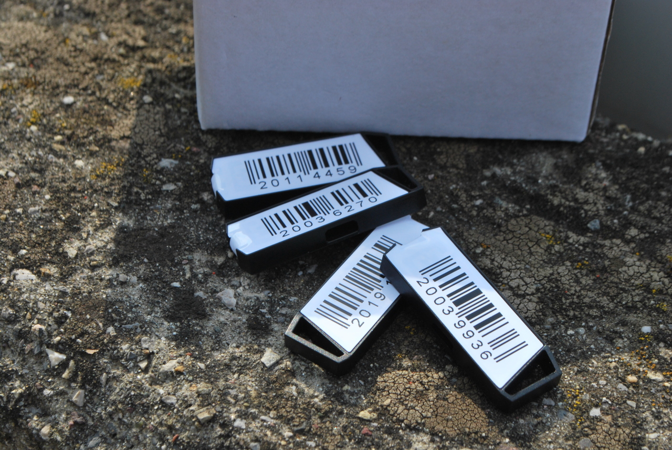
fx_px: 1346
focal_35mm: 72
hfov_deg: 28.0
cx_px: 336
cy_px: 225
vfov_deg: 19.0
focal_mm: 48
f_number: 14
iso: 200
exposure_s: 1/160
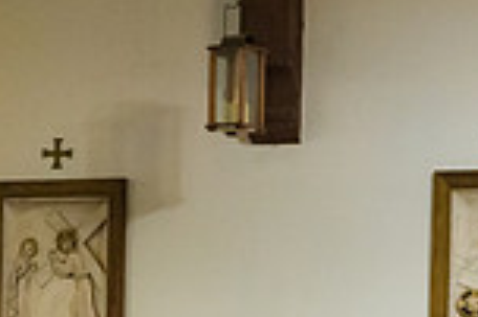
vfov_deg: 5.1
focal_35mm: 267
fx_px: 3541
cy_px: 552
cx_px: 226
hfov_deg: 7.7
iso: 5000
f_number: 3.2
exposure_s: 1/200
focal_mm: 70
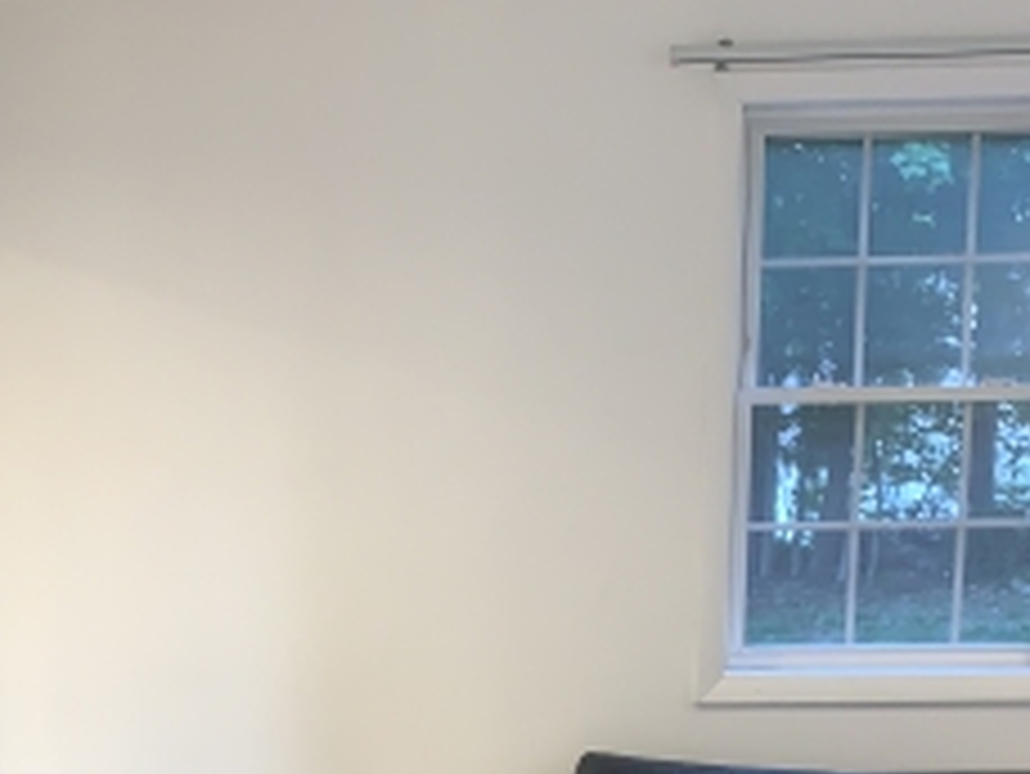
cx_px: 279
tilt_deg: -7.7
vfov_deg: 17.5
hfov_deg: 23.9
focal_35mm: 81
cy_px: 873
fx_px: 2411
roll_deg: +0.1
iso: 32
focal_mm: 4.15
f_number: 2.2
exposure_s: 1/15
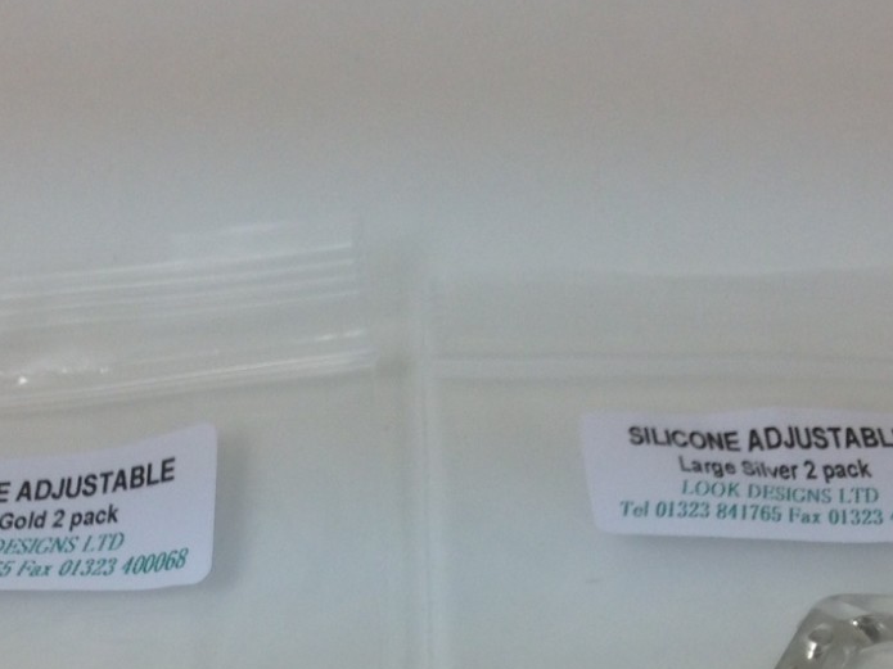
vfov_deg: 18.8
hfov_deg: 25.7
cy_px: 684
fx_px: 1960
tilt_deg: -51.2
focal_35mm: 76
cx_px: 401
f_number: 2.4
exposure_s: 1/252
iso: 50
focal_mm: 4.12
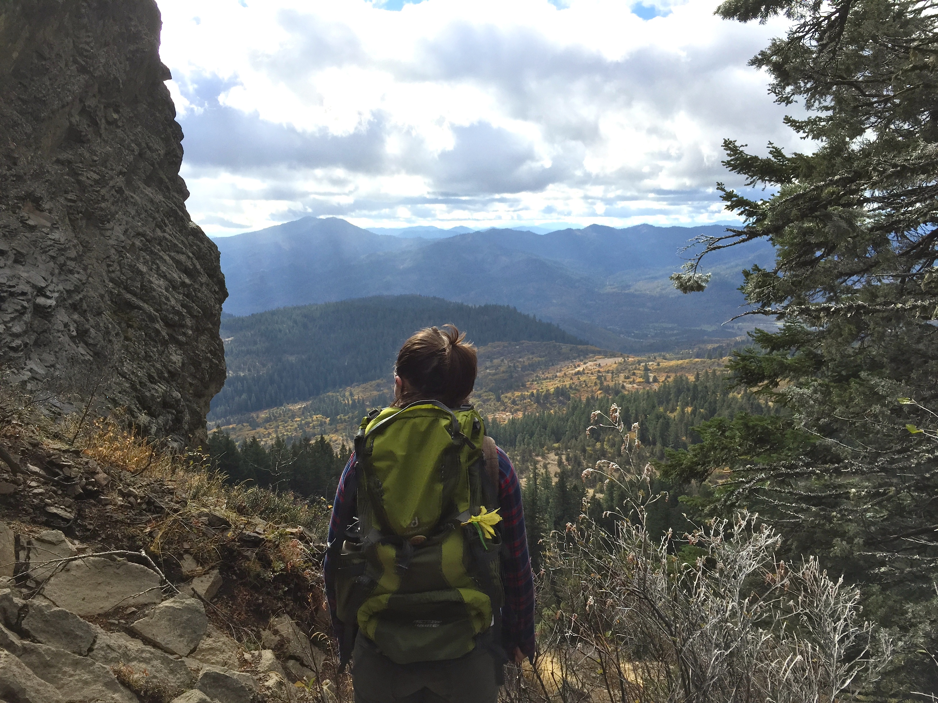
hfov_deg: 61.7
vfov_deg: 48.2
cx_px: 469
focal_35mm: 29
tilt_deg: -8.2
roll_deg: +1.0
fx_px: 786
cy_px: 352
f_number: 2.2
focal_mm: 4.15
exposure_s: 1/2475
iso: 32
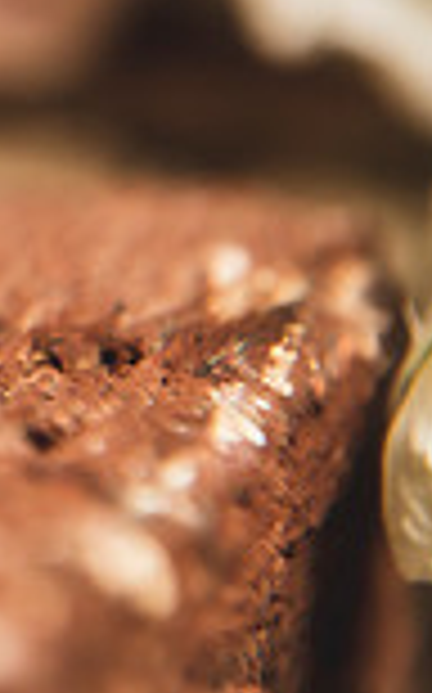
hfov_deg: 4.7
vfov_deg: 7.7
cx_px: -828
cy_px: -164
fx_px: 5077
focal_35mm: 269
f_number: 6.3
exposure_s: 1/125
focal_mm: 70
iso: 500
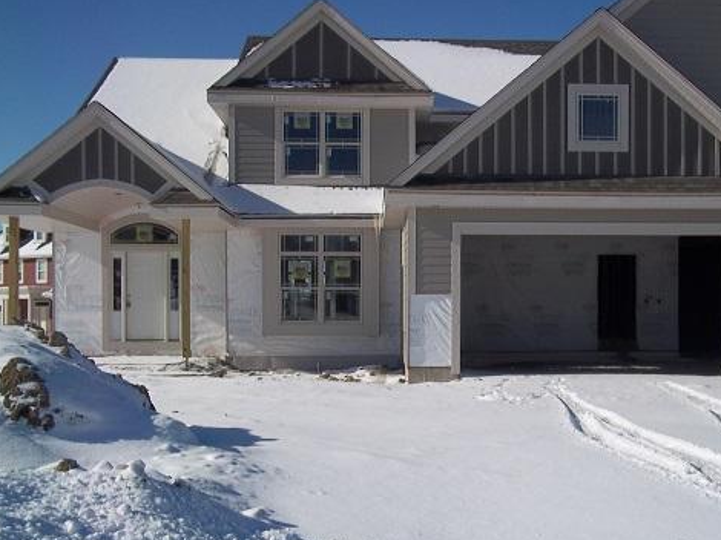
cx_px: 430
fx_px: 958
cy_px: 314
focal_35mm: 46
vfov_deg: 31.4
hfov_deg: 41.1
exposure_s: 1/640
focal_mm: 6.5
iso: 80
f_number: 8
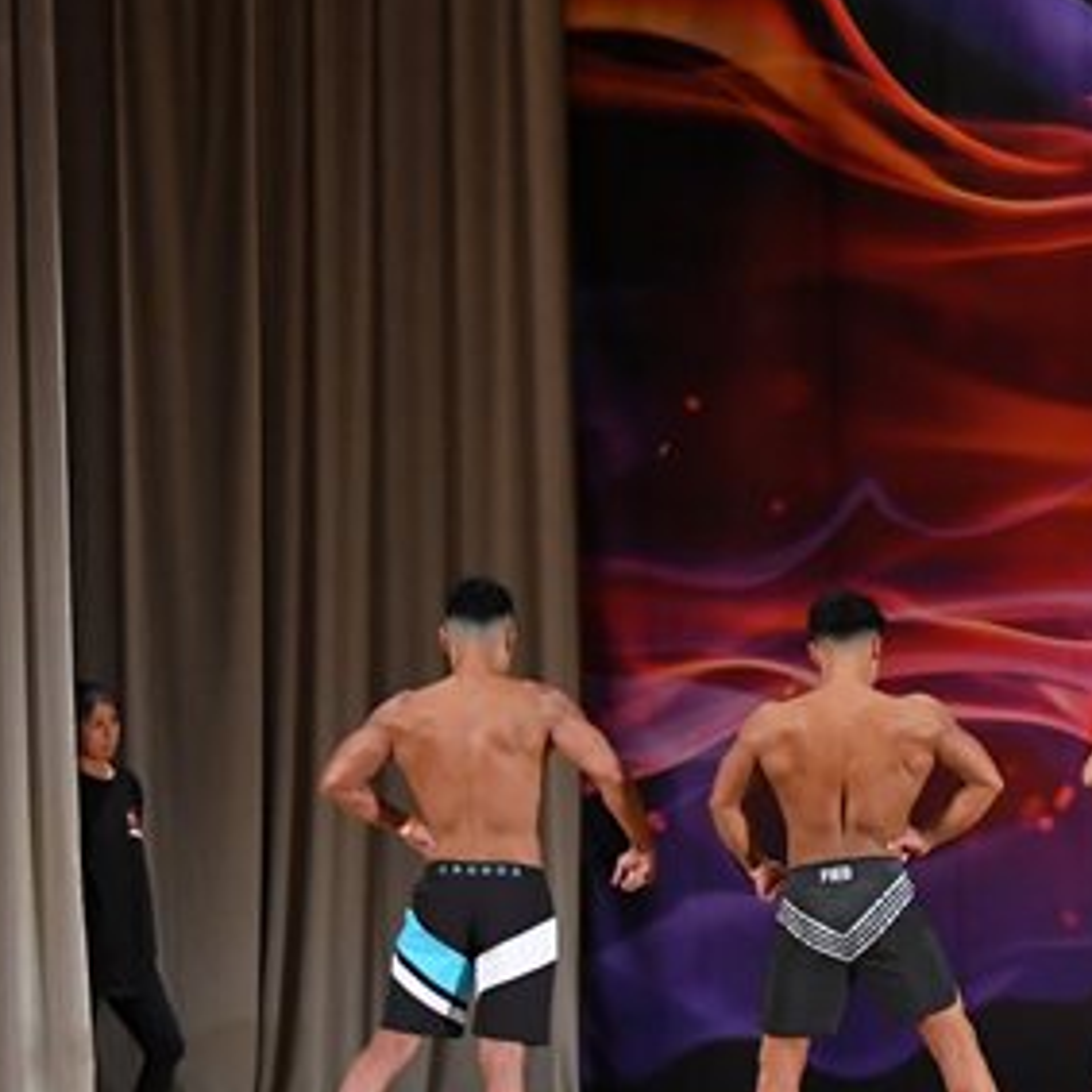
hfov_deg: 8.0
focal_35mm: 216
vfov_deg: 8.1
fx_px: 7709
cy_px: 671
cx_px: 1437
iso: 3200
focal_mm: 62
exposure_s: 1/400
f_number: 5.6
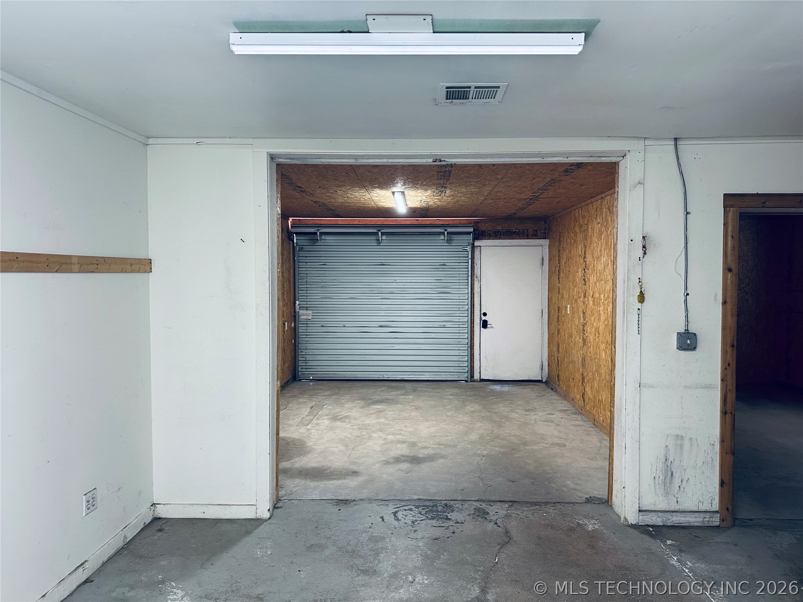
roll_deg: -0.6
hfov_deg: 71.6
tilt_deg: -1.3
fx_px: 557
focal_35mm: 24
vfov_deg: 56.8
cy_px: 301
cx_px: 402
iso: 250
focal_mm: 6.86
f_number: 1.78
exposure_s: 1/60
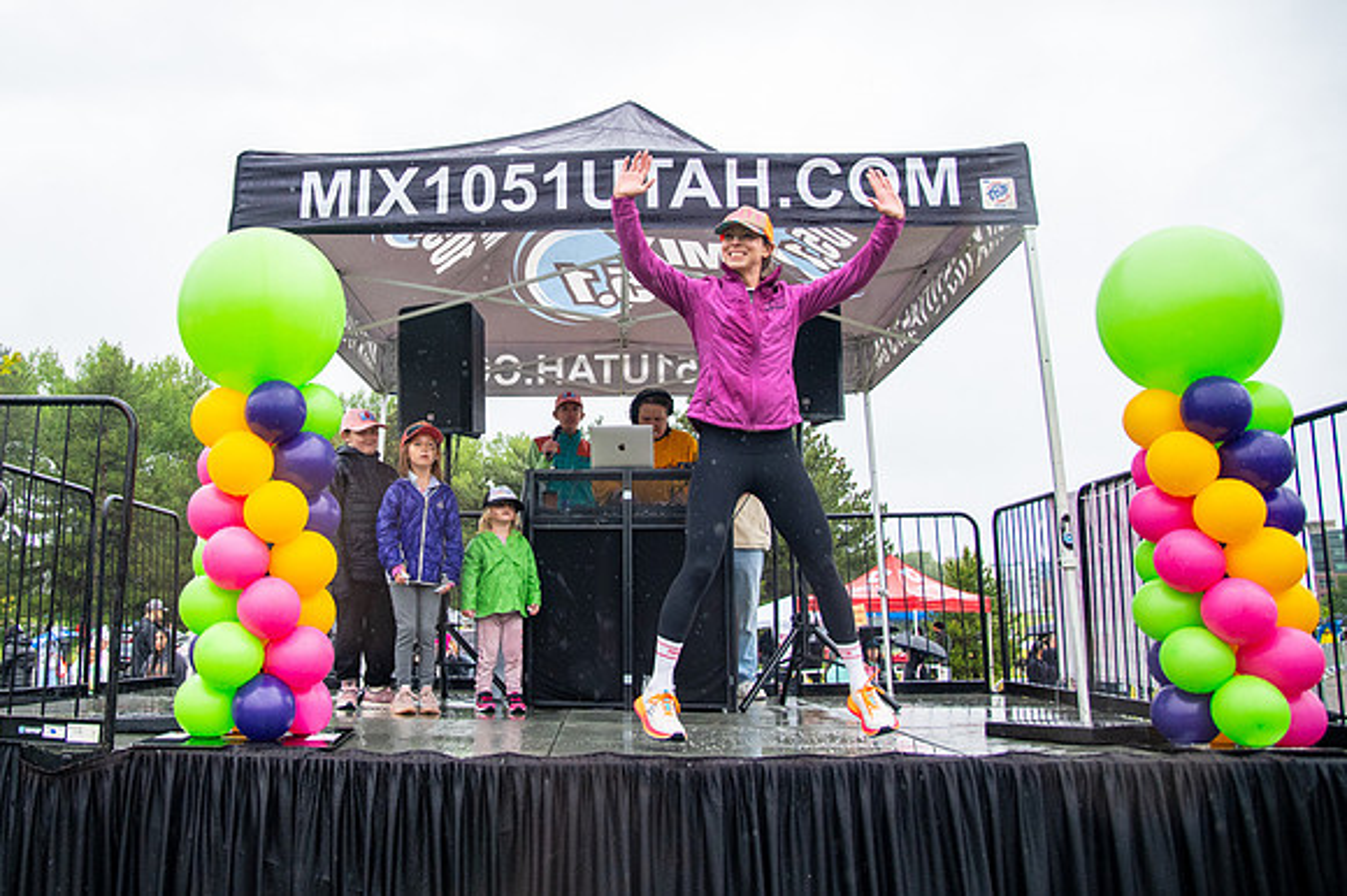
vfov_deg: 43.1
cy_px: 340
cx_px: 508
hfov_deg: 61.0
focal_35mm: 30
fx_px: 1126
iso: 2000
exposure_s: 1/1250
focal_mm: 24
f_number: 4
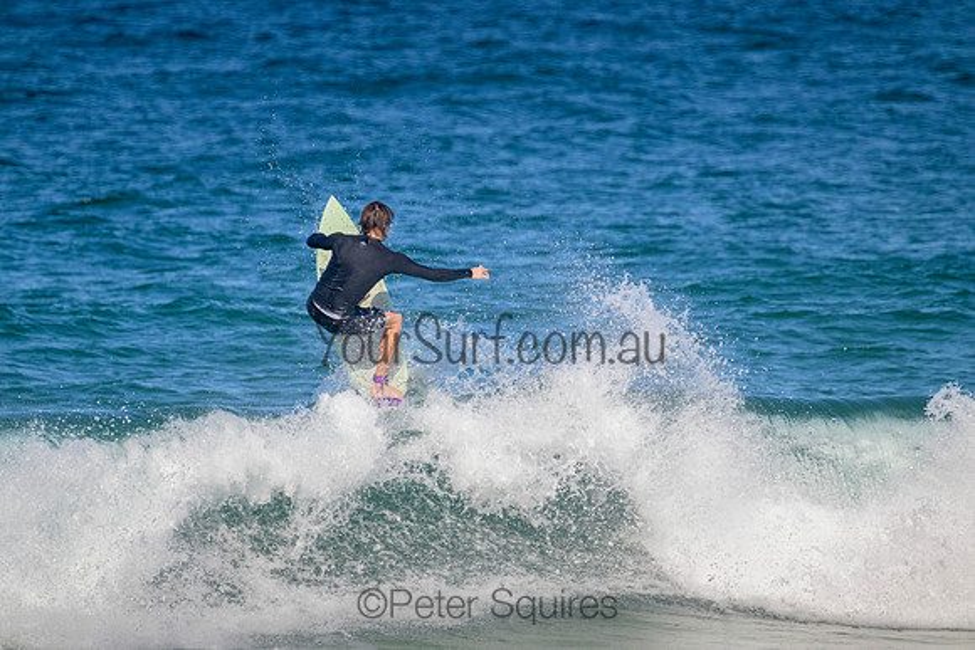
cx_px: 488
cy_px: 325
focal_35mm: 800
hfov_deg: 2.6
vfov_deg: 1.7
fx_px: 21671
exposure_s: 1/2000
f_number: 11
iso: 1250
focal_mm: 800
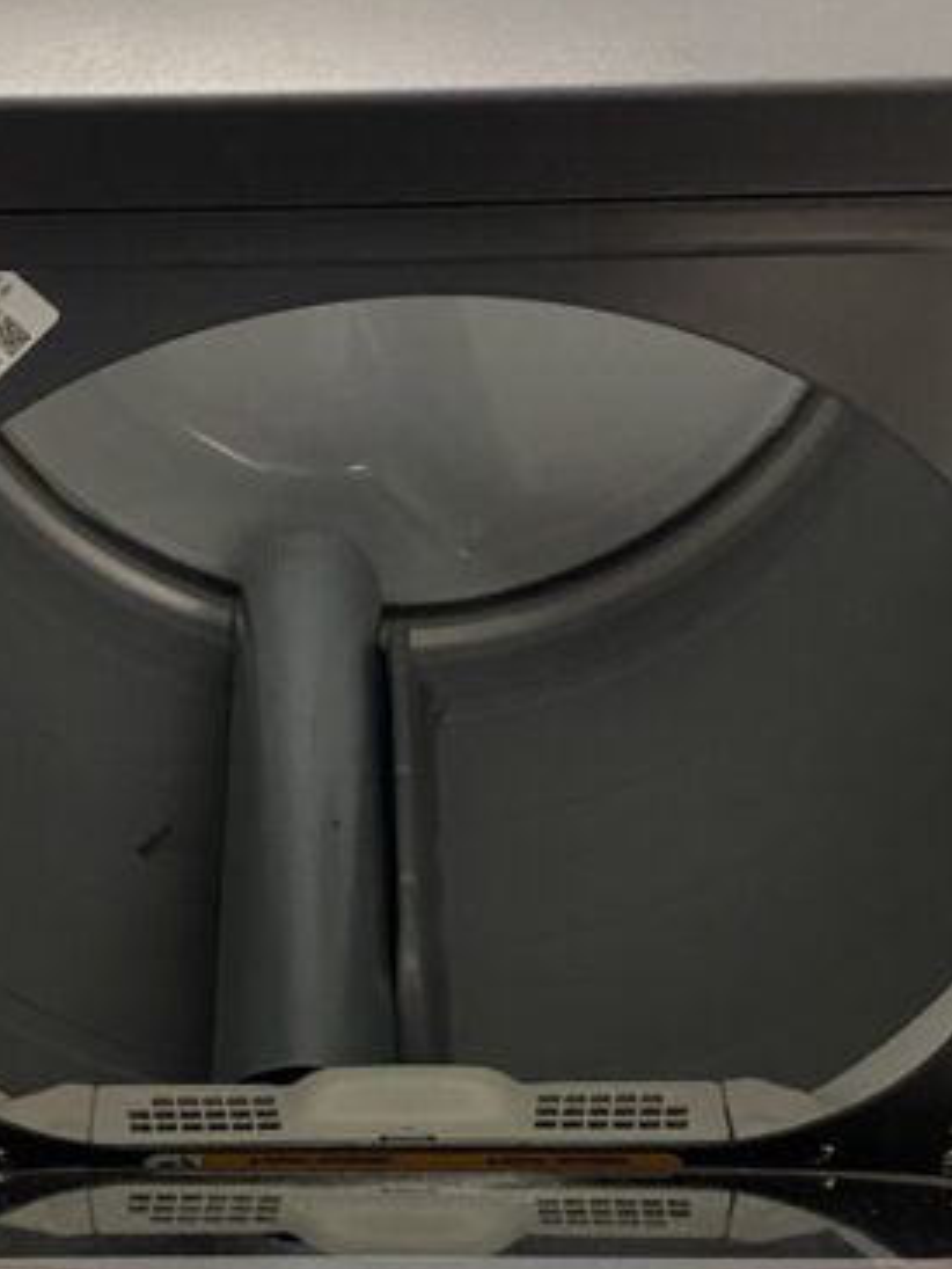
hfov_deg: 25.5
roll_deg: +1.4
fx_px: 2089
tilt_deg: -40.3
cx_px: 302
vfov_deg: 33.5
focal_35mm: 57
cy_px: 848
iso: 400
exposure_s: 1/43
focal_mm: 4.25
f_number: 1.8
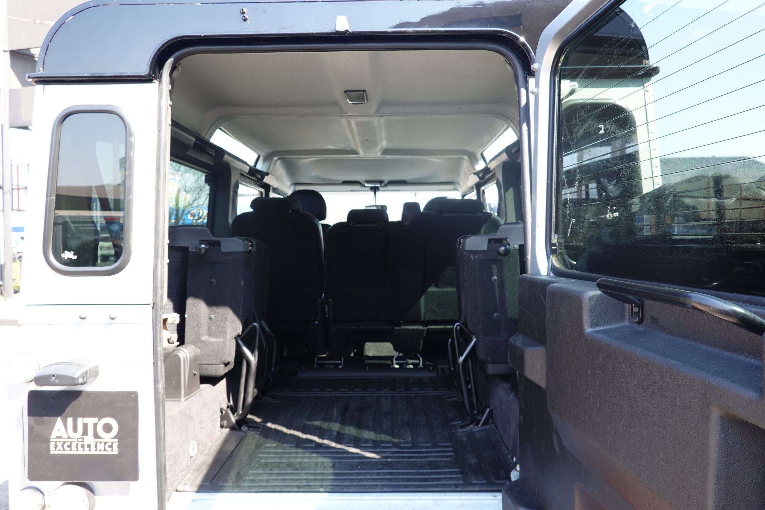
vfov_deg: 53.1
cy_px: 255
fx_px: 510
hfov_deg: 73.7
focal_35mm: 24
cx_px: 382
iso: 125
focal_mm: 9
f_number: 2.8
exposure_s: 1/80
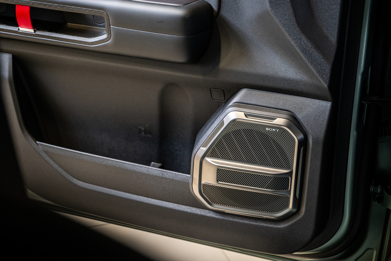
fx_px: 815
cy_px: 130
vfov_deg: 18.2
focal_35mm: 75
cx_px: 196
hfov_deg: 27.0
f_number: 2.8
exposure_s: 1/125
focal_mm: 75
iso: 1600
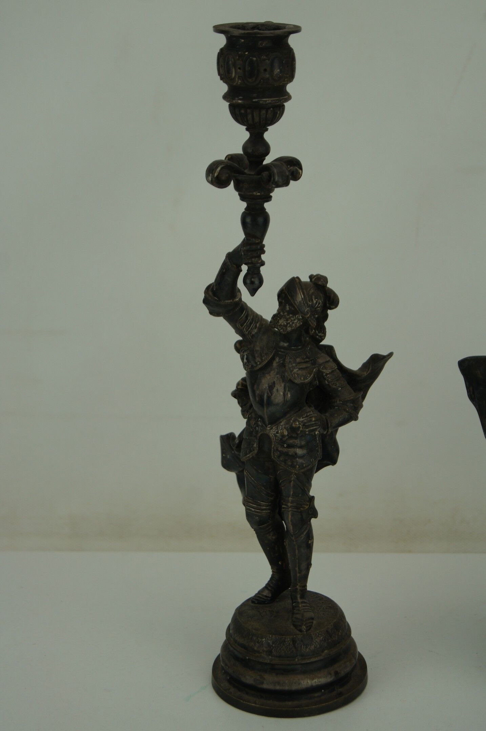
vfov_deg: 27.0
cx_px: 243
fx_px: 1523
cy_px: 366
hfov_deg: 18.1
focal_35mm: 75
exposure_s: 1/160
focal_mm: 50
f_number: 5.6
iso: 125
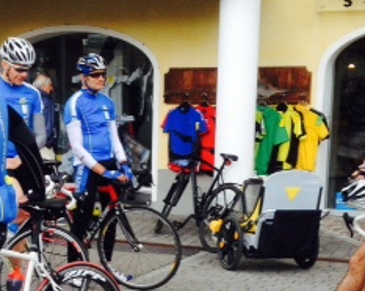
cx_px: 33
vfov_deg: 16.2
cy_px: 236
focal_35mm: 94
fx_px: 1015
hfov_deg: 20.0
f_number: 2.4
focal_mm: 4.28
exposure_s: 1/234
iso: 50
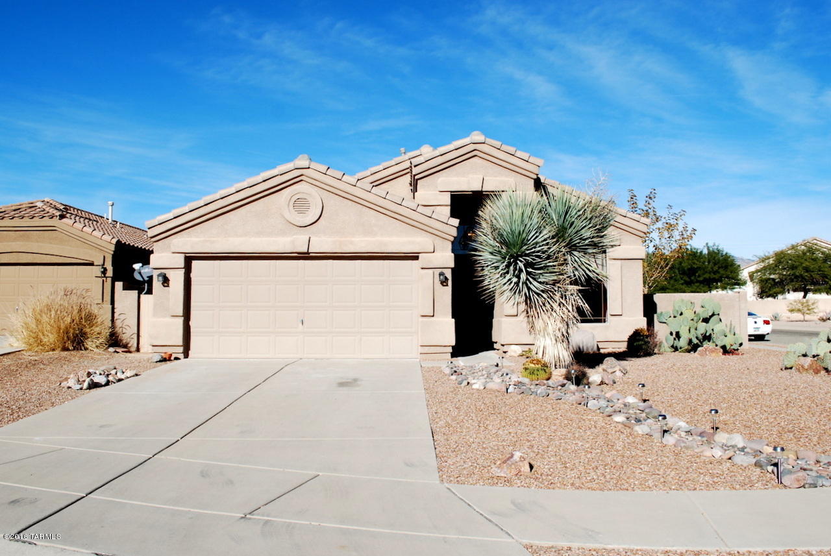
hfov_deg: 67.3
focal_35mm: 27
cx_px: 416
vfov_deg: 48.1
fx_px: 624
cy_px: 278
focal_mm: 18
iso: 100
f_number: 8
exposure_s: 1/250
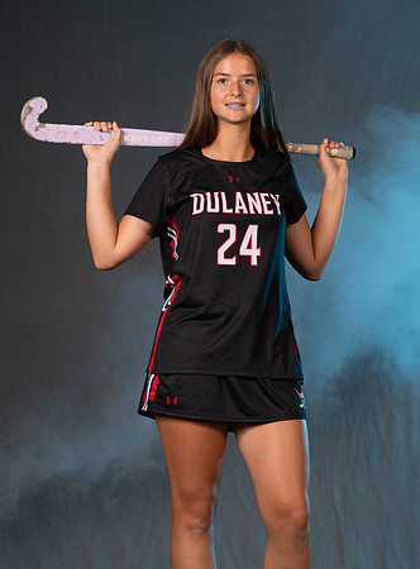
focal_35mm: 136
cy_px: 246
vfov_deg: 14.6
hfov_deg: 10.8
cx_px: 261
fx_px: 2219
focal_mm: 79
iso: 80
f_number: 5.6
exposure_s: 1/125
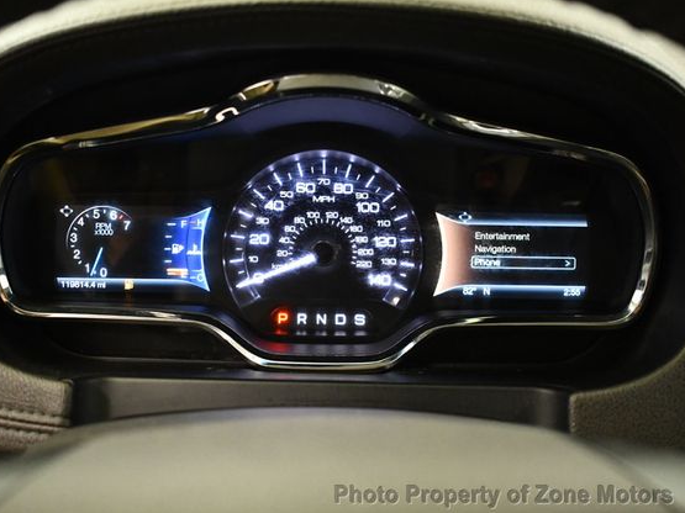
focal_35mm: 41
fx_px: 811
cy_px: 255
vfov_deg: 35.1
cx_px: 320
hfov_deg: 45.8
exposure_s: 1/60
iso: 3200
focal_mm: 25
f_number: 4
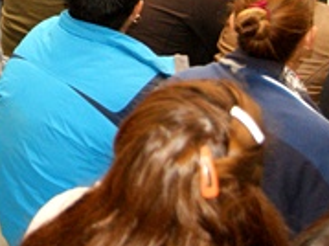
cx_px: -83
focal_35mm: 145
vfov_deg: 10.0
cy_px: -69
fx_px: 1377
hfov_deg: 13.2
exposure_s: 1/60
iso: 800
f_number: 4.5
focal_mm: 30
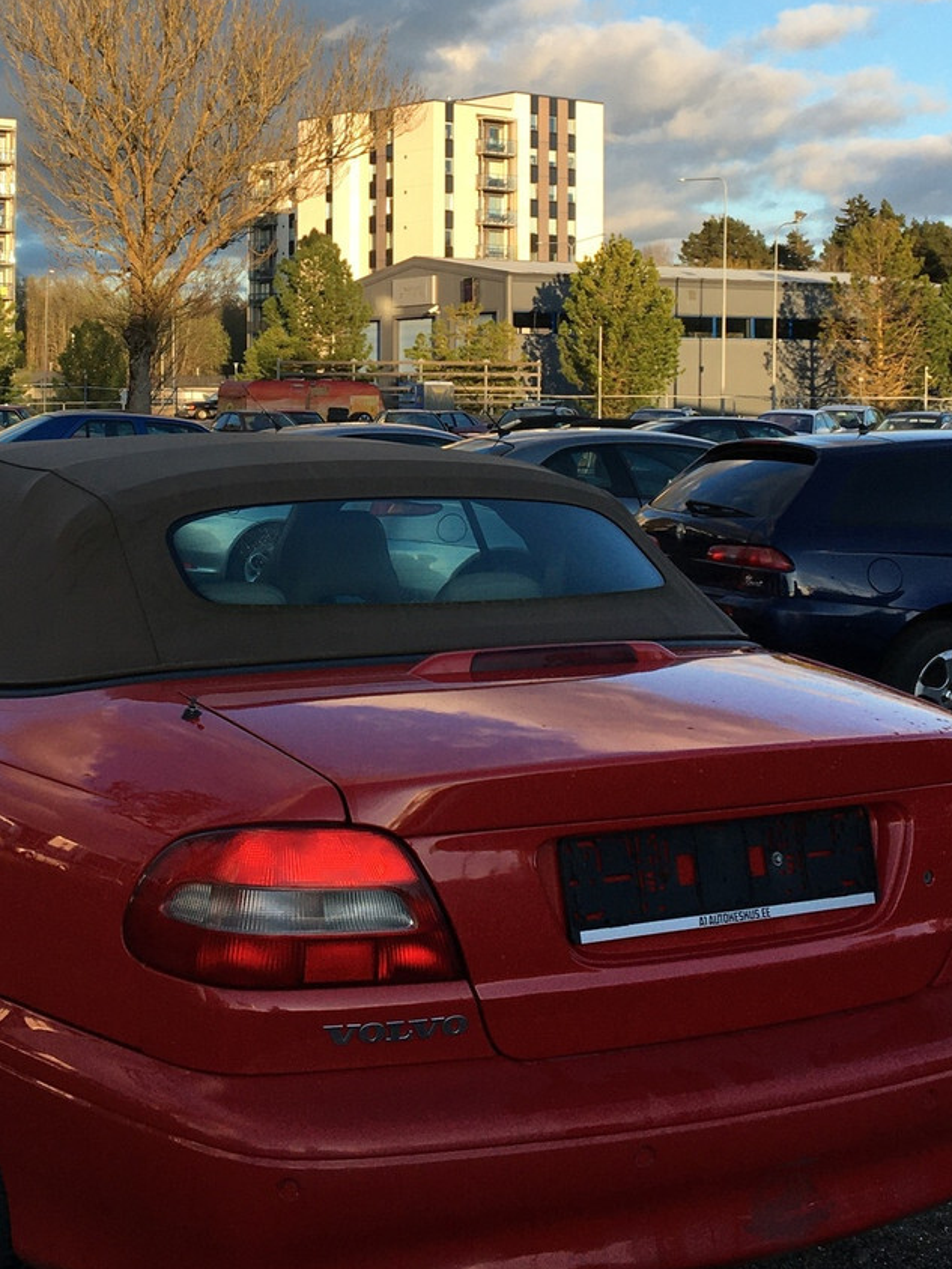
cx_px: 337
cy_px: 322
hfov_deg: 26.4
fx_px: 2017
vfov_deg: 34.2
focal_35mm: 55
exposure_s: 1/530
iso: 25
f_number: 2.2
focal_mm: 4.15
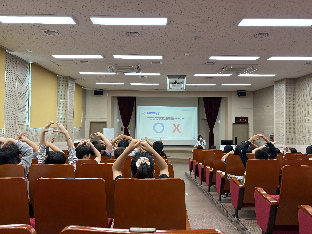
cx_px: 156
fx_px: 234
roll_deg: -0.1
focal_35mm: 26
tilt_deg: +1.7
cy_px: 117
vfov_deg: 53.1
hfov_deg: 67.3
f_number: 1.6
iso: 125
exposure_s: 1/120
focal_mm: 5.96
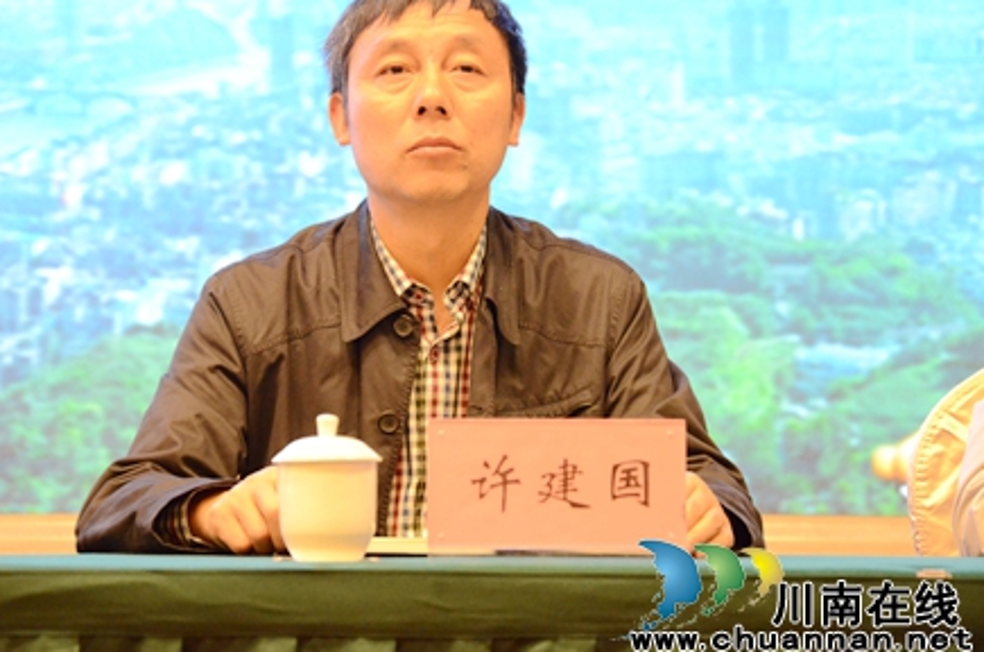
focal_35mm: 138
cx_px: 434
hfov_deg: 14.9
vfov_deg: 9.9
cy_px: 289
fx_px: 3764
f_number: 5.3
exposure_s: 1/40
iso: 3200
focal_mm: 80
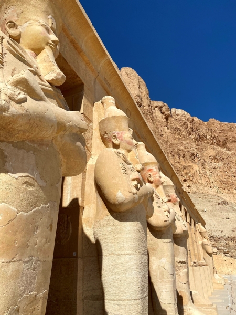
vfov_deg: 67.3
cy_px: 158
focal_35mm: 26
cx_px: 118
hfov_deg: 53.1
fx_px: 236
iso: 32
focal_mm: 4.25
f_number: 1.8
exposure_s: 1/6452
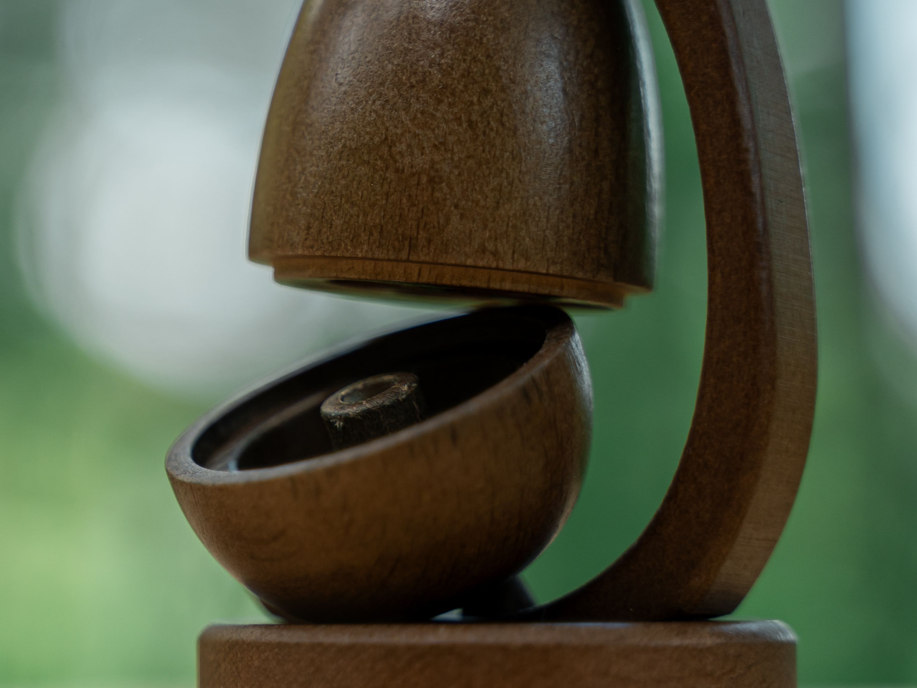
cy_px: 225
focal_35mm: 143
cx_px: 122
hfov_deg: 13.7
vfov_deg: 10.4
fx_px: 3788
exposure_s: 1/320
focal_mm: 75
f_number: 2.8
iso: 250
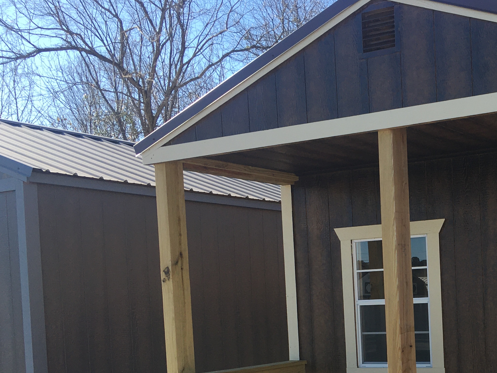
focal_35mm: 58
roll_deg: +1.0
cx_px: 477
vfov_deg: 24.4
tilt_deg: -2.8
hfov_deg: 31.2
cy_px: 350
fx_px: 833
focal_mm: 4.15
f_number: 2.2
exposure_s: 1/574
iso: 25
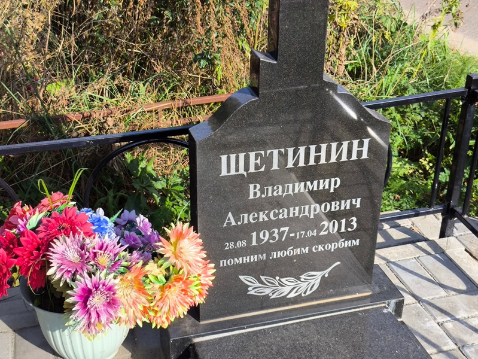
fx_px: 691
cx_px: 239
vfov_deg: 29.1
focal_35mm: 50
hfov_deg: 38.2
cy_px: 180
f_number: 1.7
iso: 50
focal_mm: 4.71
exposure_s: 1/877
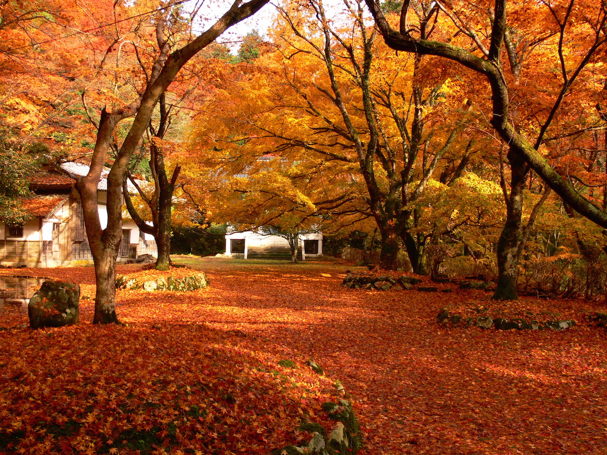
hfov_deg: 52.6
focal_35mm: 35
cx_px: 304
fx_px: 614
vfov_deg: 40.7
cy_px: 228
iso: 80
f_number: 4
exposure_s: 1/60
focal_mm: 7.4
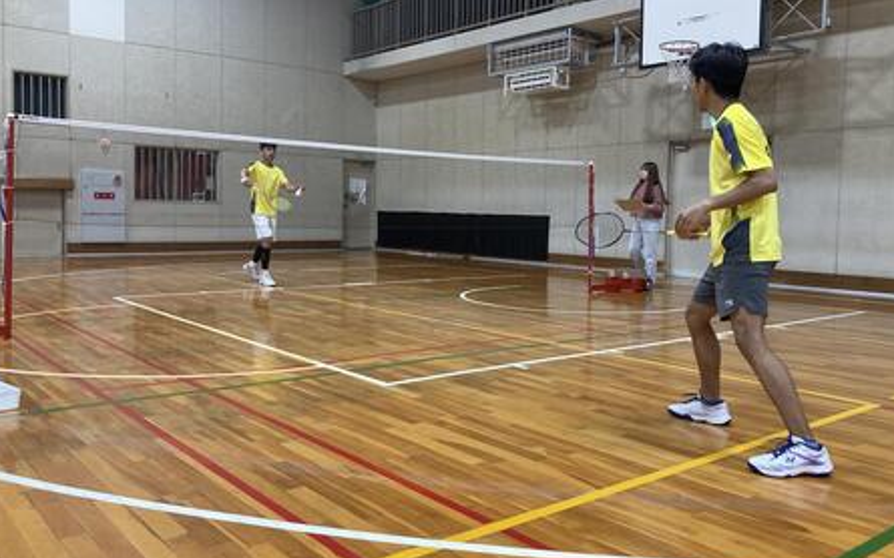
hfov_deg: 59.6
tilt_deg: -3.2
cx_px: 466
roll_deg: -1.9
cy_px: 261
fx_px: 780
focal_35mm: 32
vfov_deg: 39.4
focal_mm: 3.99
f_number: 1.8
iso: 160
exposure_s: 1/60
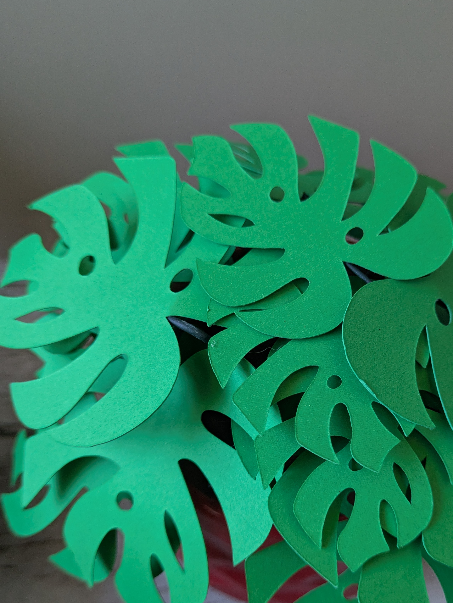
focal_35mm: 37
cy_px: 367
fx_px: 645
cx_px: 312
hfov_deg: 38.1
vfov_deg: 49.8
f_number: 1.89
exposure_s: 1/100
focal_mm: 5.43
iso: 420
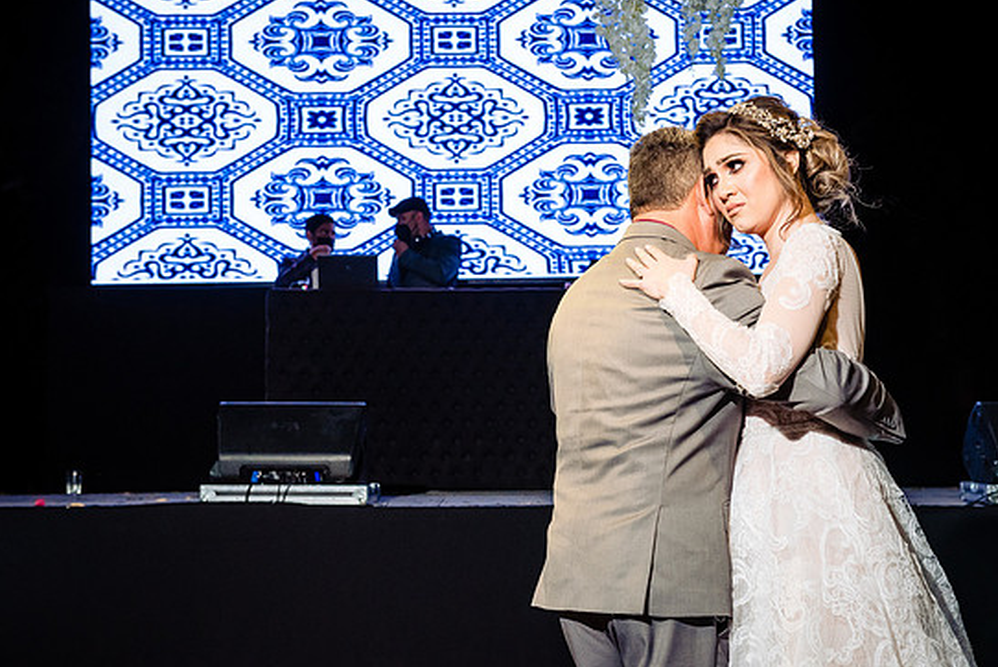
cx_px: 532
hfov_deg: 30.5
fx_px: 1831
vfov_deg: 20.6
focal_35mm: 66
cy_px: 316
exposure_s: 1/200
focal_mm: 60
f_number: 6.3
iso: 1600
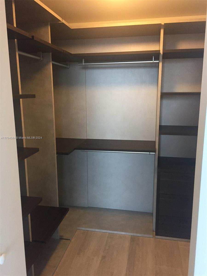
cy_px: 138
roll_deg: +0.1
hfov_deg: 48.2
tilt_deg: -10.0
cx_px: 104
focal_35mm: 29
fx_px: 231
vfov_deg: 61.7
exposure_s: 1/30
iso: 200
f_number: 2.2
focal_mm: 4.15
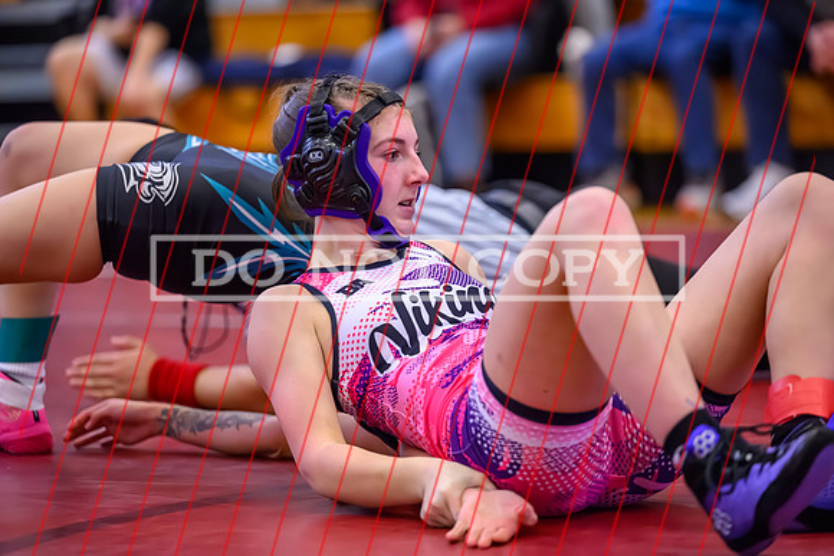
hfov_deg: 13.2
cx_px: 417
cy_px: 278
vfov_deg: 8.9
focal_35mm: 155
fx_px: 3592
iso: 10000
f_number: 2.8
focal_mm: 155
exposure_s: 1/640
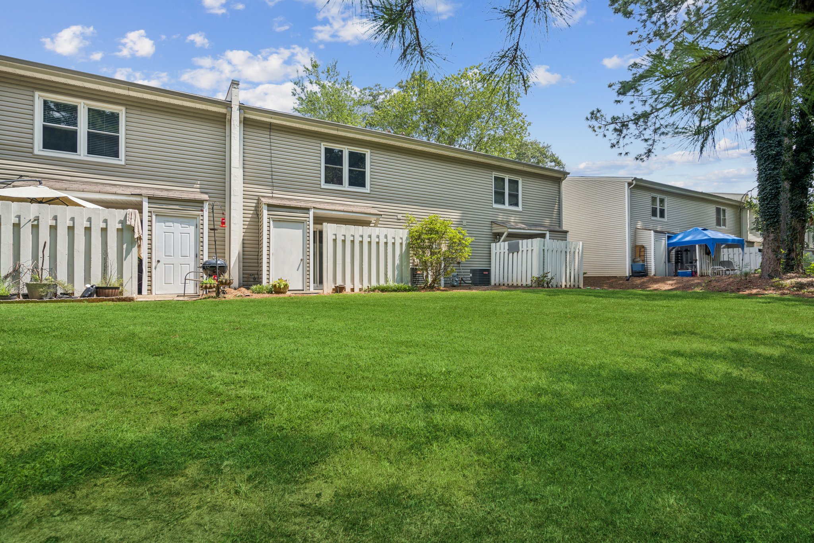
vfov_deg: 73.7
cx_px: 407
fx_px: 362
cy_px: 272
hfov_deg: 96.7
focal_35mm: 16
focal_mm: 16
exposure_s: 1/320
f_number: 5.6
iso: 100
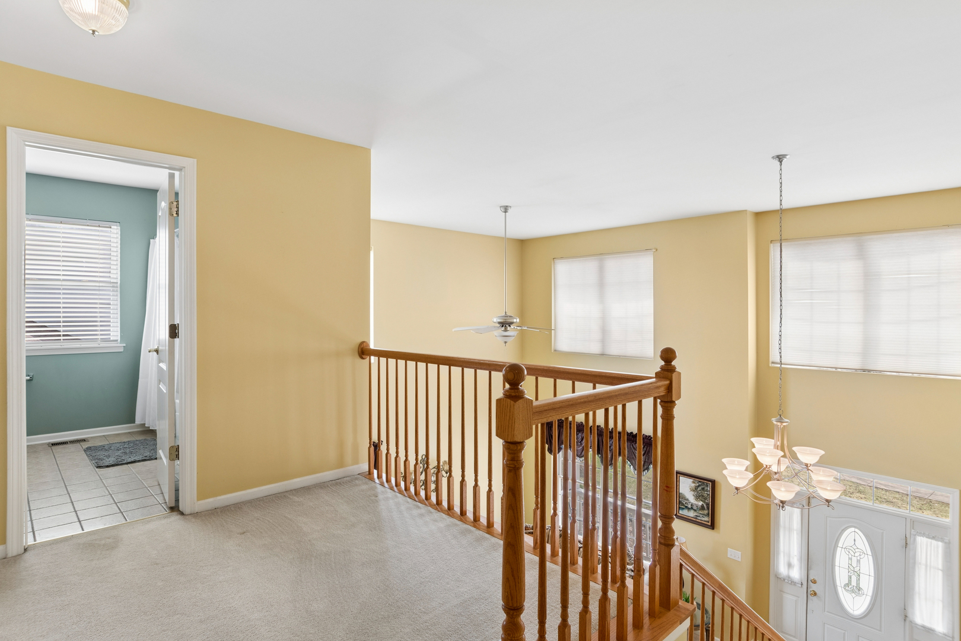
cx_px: 480
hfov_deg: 90.0
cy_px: 320
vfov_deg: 67.4
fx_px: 480
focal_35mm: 18
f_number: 8
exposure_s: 1/25
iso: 320
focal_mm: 12
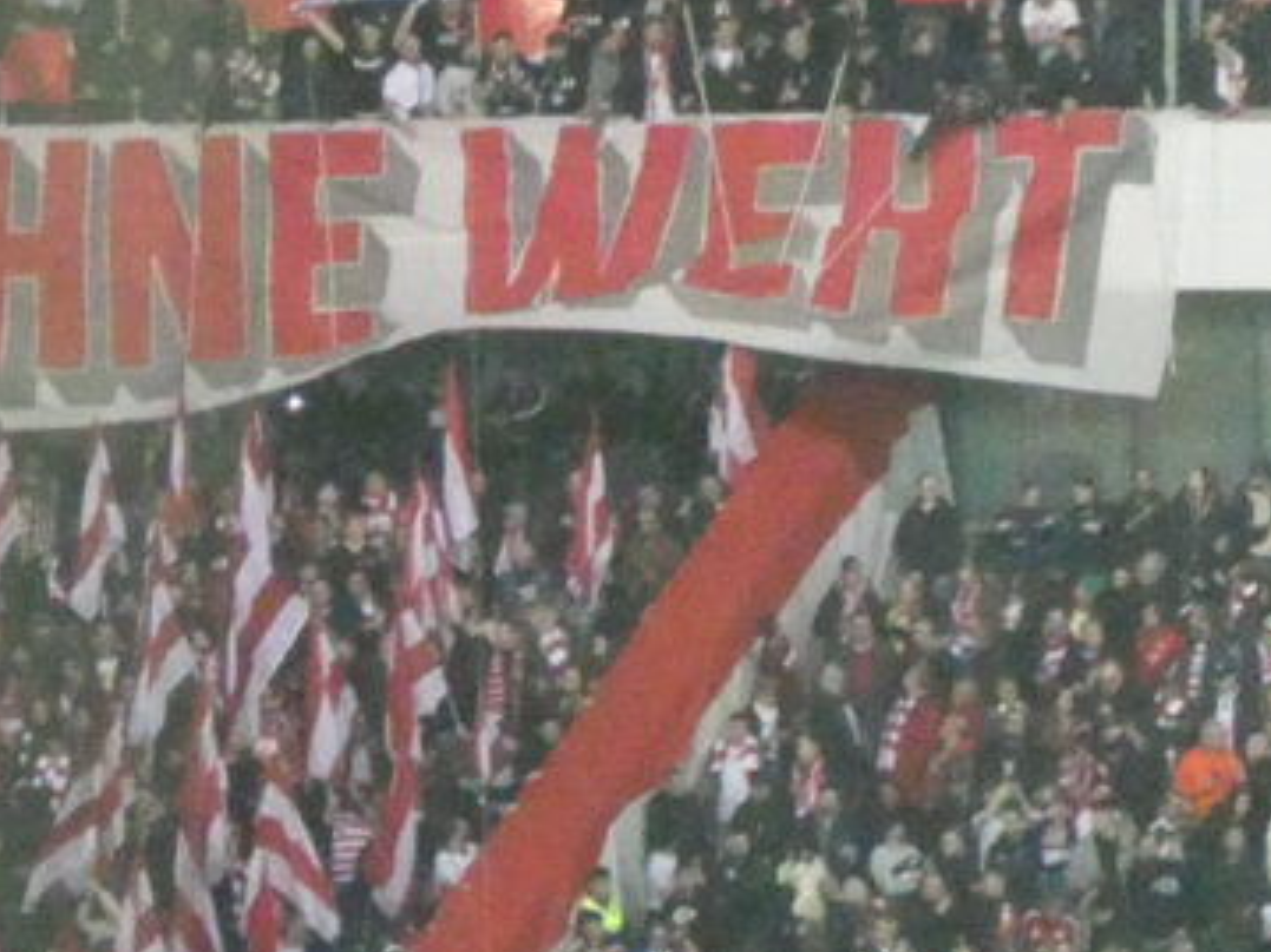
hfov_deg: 4.5
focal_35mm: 437
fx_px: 16040
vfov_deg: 3.4
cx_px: -828
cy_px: 1005
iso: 2000
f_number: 5
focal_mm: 17.5
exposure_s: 1/125
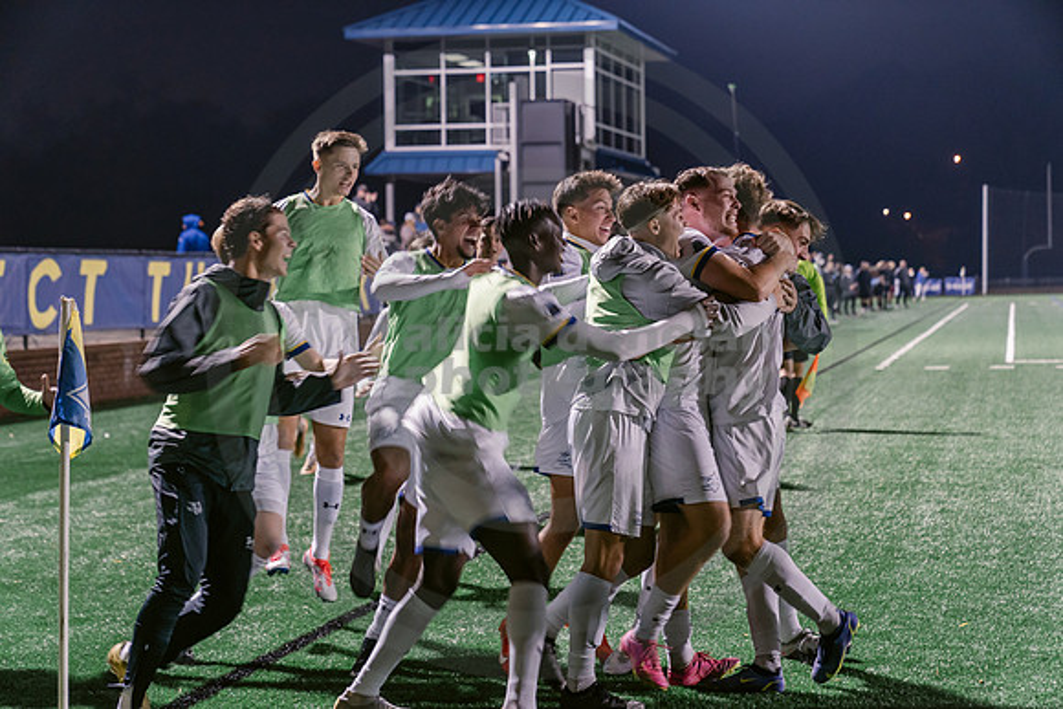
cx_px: 532
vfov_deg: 19.5
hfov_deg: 28.8
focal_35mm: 70
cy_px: 354
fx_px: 2067
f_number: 3.5
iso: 2500
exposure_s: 1/125
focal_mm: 70
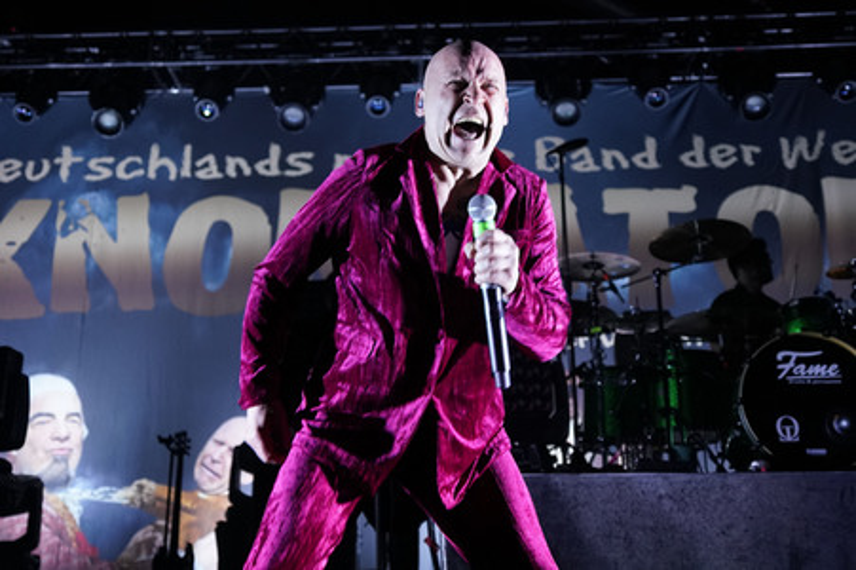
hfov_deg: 65.5
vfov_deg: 46.3
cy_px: 285
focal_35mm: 28
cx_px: 428
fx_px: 665
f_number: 2.8
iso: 2500
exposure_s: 1/250
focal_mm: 28
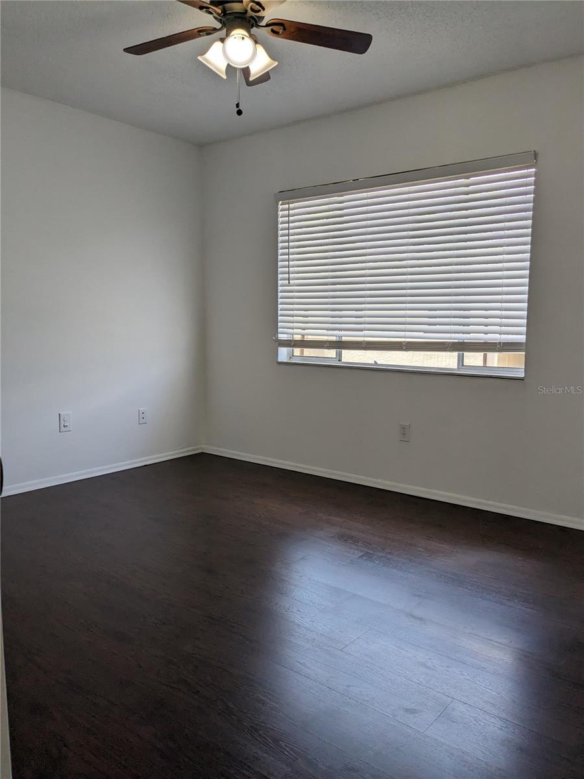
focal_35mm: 27
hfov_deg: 51.4
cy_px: 390
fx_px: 607
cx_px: 292
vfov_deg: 65.3
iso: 56
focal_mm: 4.38
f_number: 1.73
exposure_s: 1/498
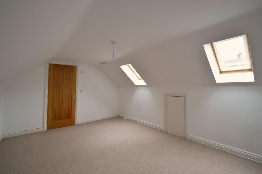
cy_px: 87
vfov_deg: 77.2
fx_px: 109
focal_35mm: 15
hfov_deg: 100.4
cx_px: 131
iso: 400
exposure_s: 1/80
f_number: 4
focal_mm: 10
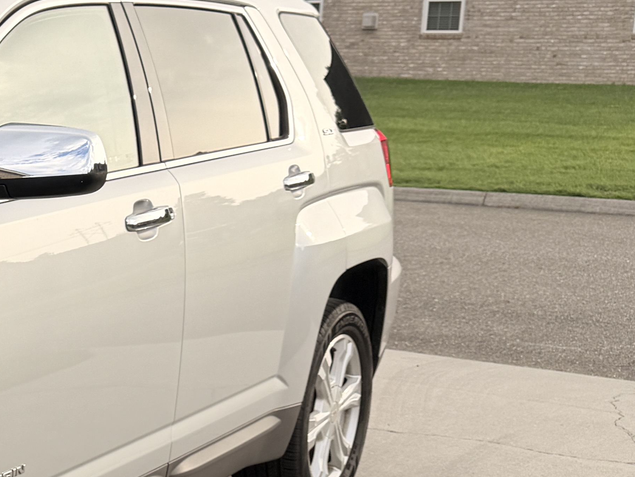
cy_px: 348
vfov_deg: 19.3
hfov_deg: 22.3
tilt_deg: -12.5
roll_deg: +0.3
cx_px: -249
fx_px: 1394
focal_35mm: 76
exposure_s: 1/1727
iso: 80
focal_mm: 6.76
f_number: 1.78
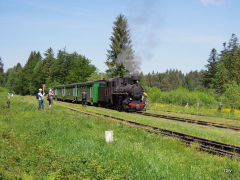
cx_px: 120
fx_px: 381
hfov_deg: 34.9
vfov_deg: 26.6
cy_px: 90
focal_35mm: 55
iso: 160
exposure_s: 1/800
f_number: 4
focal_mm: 9.9
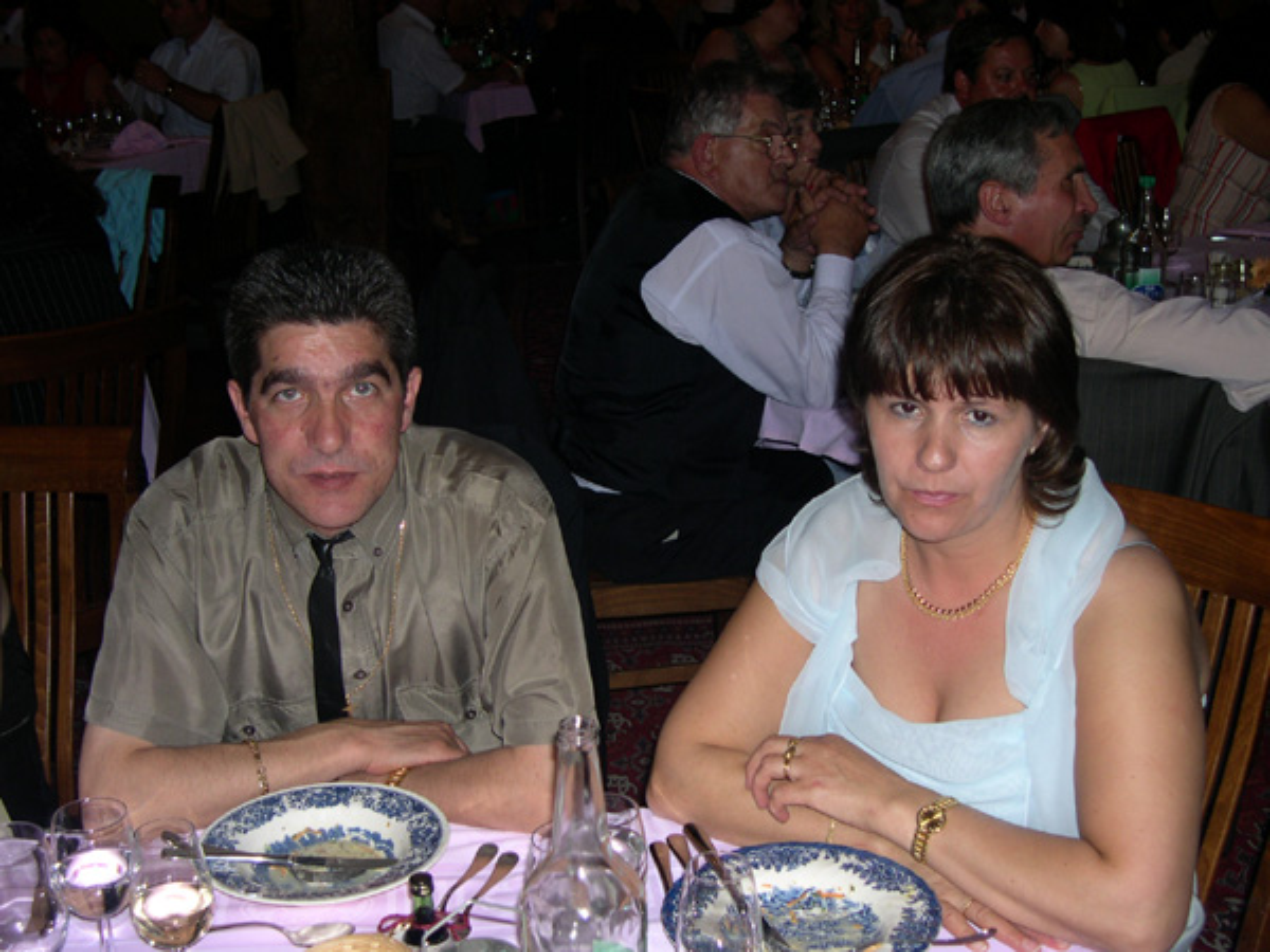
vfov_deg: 30.9
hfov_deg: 40.4
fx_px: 1724
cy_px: 476
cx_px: 635
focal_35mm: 47
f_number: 3.1
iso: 100
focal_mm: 10.1
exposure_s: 1/60
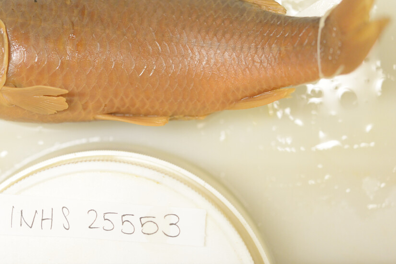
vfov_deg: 15.7
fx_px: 957
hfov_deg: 23.3
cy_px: 125
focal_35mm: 87
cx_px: 146
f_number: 3
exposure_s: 1/125
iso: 1600
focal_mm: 60
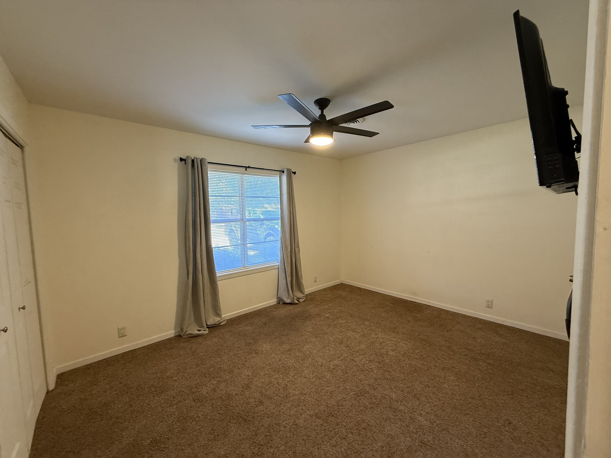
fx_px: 247
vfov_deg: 85.7
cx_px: 306
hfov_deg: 102.1
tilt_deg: -2.7
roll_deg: +1.8
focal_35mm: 14
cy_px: 229
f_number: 2.2
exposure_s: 1/60
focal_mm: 2.22
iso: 200
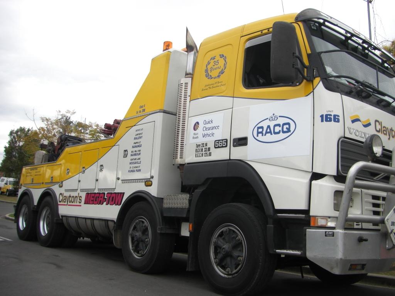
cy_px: 148
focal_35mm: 38
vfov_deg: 37.7
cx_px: 198
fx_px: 434
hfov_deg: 49.0
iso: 64
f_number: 3.4
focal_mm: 6.3
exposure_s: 1/250
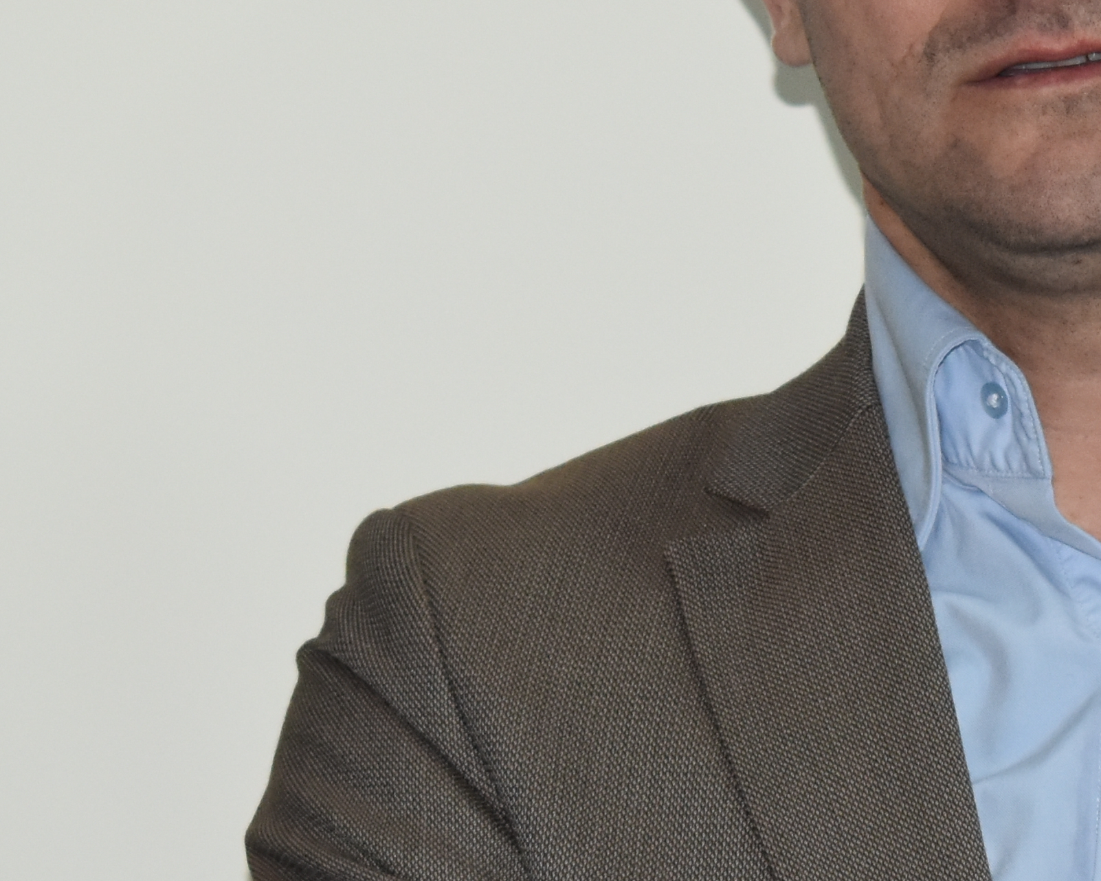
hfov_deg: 7.6
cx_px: 1016
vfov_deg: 6.1
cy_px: 317
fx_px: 8245
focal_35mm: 253
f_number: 5.3
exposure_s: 1/60
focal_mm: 48
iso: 1000
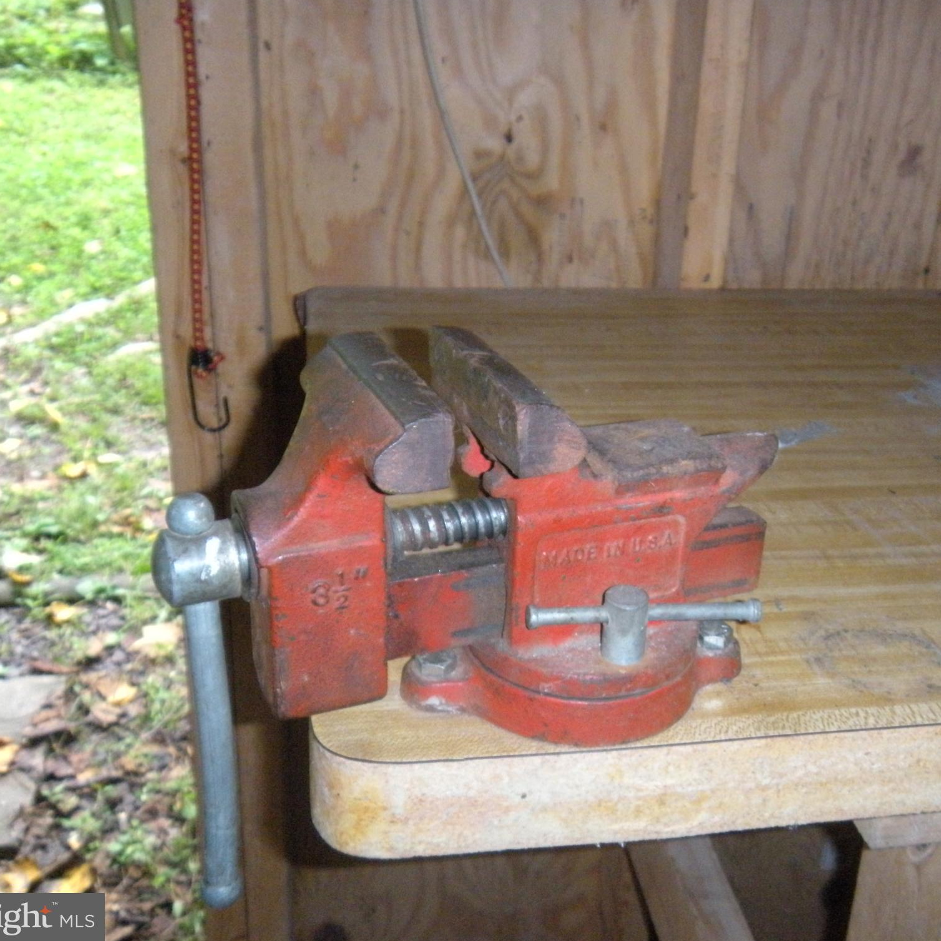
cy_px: 465
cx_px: 588
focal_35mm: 42
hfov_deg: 39.8
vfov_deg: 40.0
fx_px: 1292
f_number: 3.8
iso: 400
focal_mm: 5.9
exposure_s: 1/60
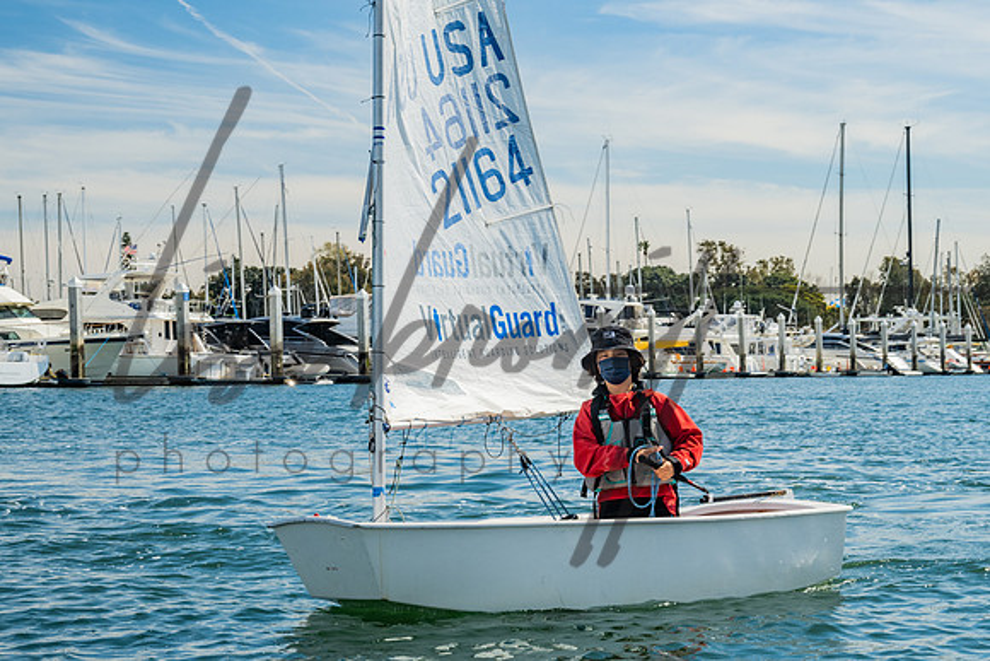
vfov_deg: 19.5
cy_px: 355
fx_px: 1926
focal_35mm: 70
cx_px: 530
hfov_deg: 28.8
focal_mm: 56
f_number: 10
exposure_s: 1/250
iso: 250
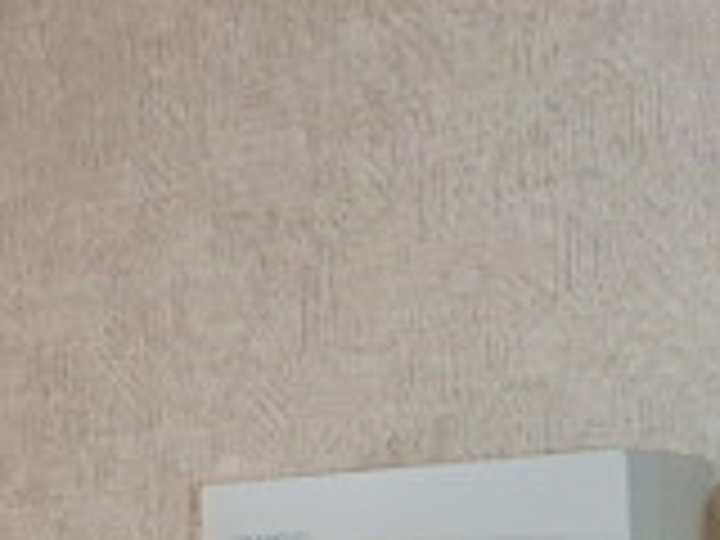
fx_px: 1747
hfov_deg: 22.6
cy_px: 850
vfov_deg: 15.9
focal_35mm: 84
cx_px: 675
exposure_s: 1/30
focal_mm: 3.7
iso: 250
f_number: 3.5
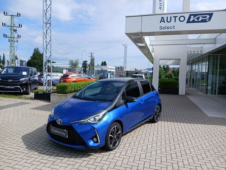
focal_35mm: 26
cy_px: 85
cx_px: 113
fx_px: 170
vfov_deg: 53.1
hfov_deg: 67.3
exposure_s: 1/539
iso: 20
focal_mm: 3.98
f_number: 1.8
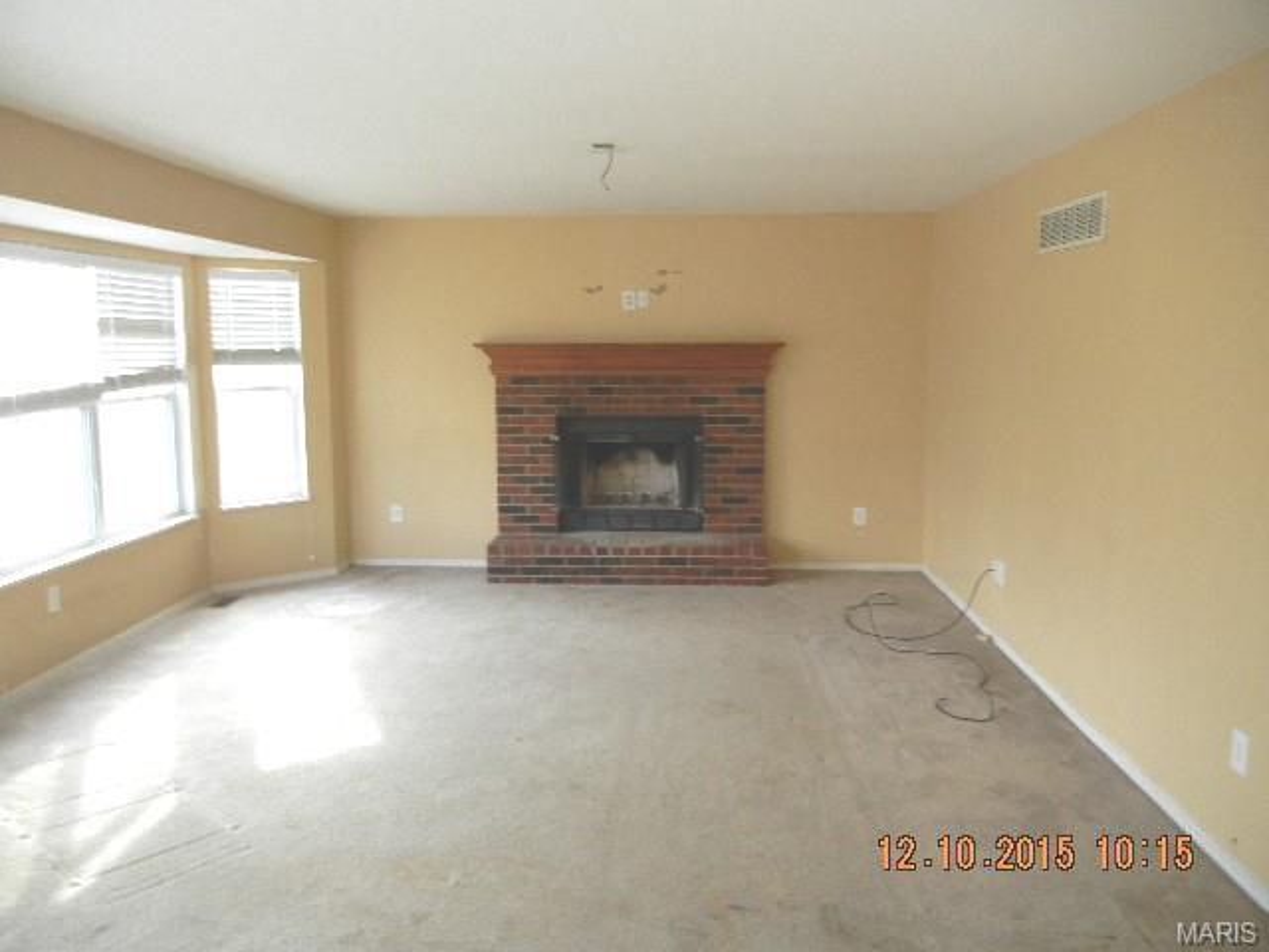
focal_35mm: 30
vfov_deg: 46.8
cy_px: 476
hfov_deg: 60.0
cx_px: 634
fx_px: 1100
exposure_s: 1/30
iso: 191
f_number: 3.5
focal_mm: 5.4
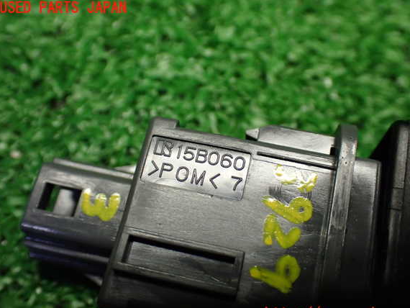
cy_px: 161
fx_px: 474
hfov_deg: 46.8
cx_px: 211
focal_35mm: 40
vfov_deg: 36.0
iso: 800
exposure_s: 1/160
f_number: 2.7
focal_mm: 6.83
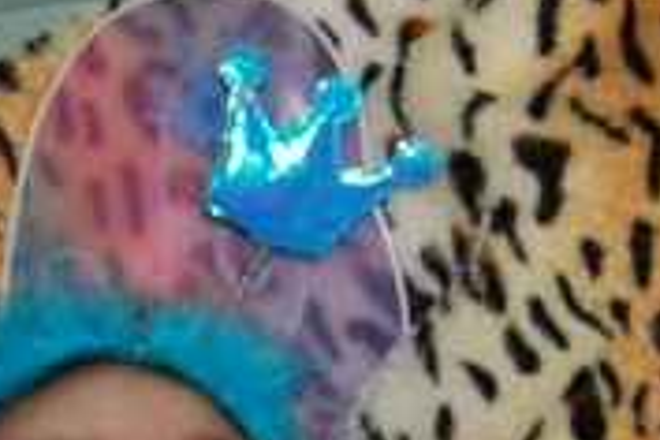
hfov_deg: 12.6
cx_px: -265
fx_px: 2860
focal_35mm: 156
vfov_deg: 8.7
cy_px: 472
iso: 400
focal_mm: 18
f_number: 3.5
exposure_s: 1/60
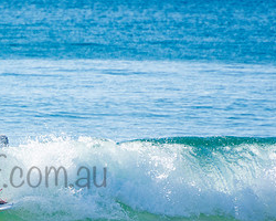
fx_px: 10660
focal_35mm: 1305
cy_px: 162
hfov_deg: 1.5
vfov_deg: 1.2
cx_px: -10
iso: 250
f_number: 5.6
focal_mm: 400
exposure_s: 1/1250
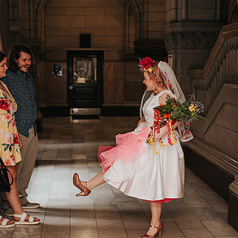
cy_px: 156
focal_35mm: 69
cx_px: 115
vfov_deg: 24.9
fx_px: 537
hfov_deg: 25.0
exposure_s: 1/160
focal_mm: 35
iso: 1000
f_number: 4
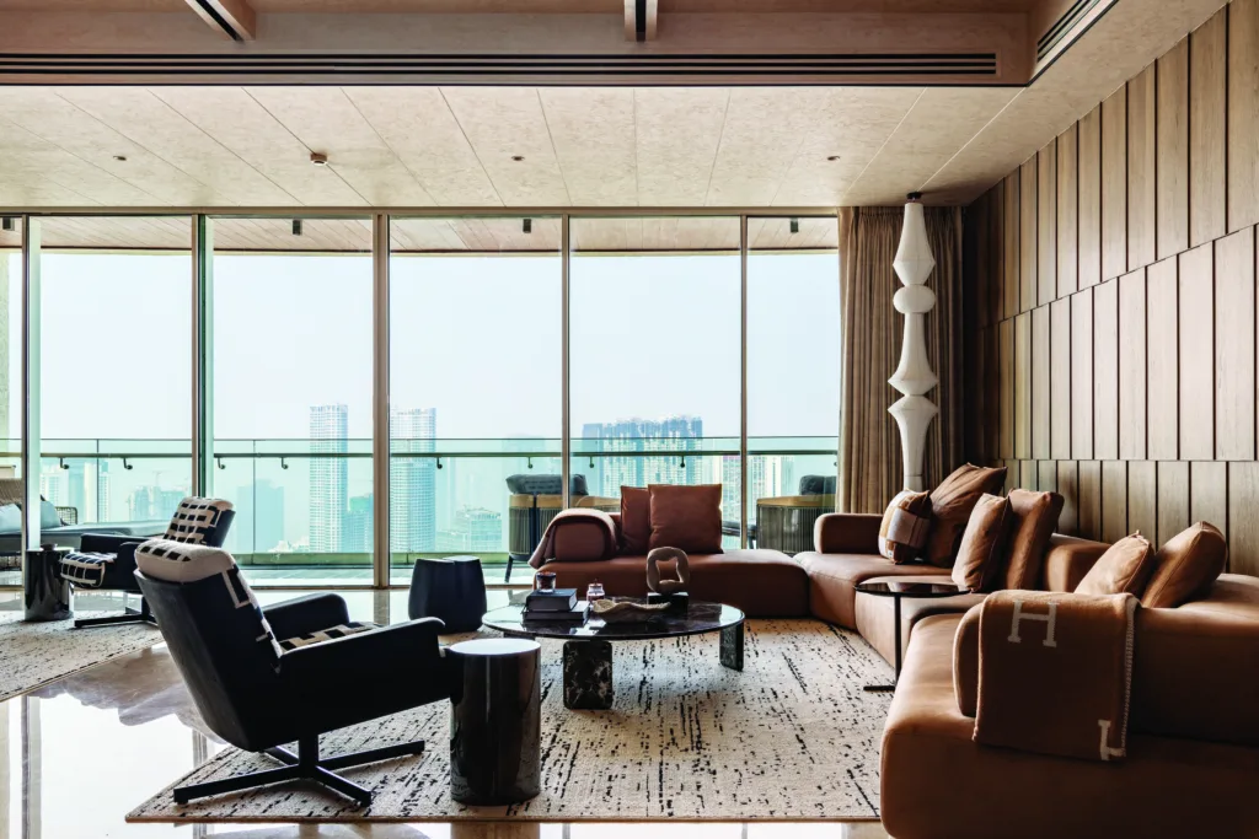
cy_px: 420
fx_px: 1049
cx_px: 630
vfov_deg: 43.6
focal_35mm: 30
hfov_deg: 61.9
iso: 200
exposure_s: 1/50
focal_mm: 30
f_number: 11
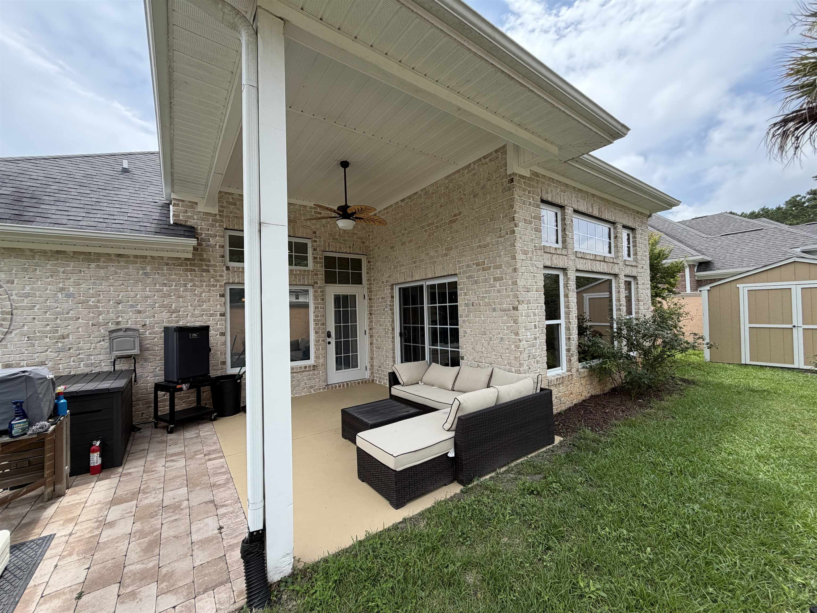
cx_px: 408
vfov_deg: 85.7
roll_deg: +1.2
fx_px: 330
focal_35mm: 14
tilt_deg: +1.1
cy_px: 306
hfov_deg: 102.1
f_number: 2.2
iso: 40
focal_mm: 2.22
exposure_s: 1/679
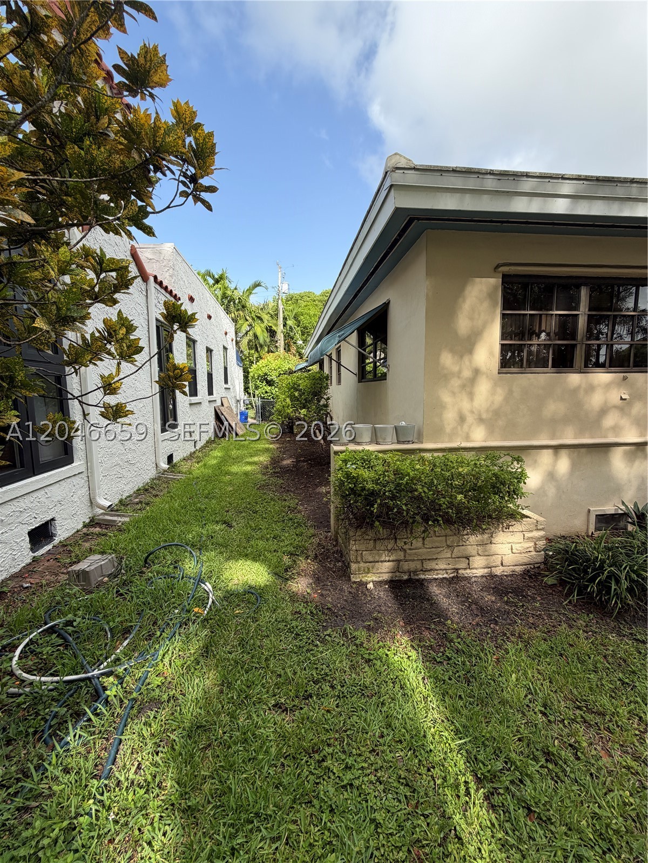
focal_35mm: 14
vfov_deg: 102.1
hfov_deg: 85.7
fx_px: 349
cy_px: 432
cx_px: 324
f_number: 2.2
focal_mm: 2.22
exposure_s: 1/602
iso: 40
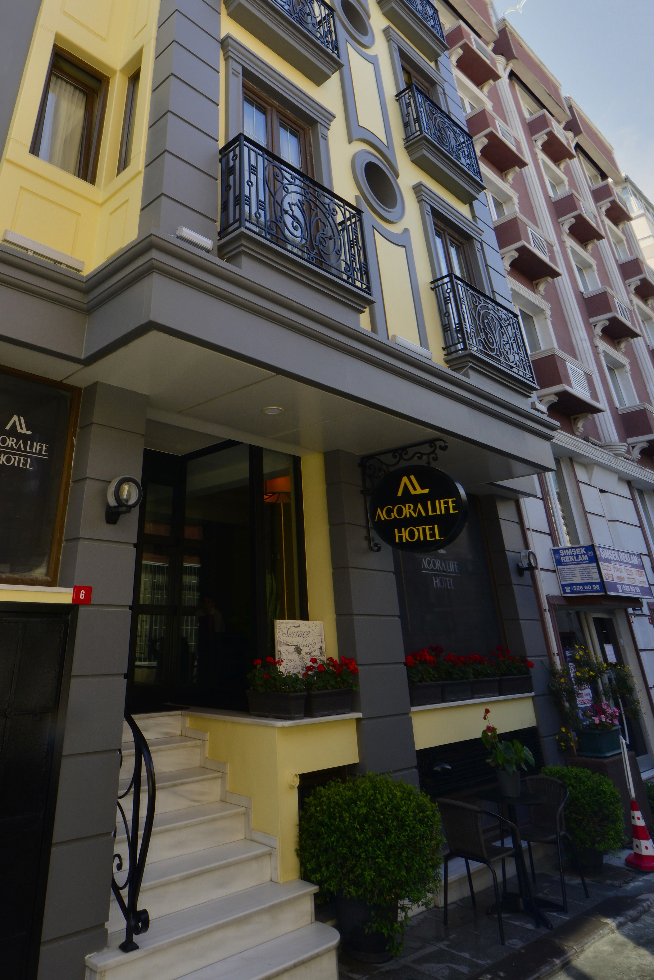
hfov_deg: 56.7
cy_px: 297
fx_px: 599
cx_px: 253
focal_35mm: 22
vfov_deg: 75.1
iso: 400
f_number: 13
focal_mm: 14
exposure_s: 1/100
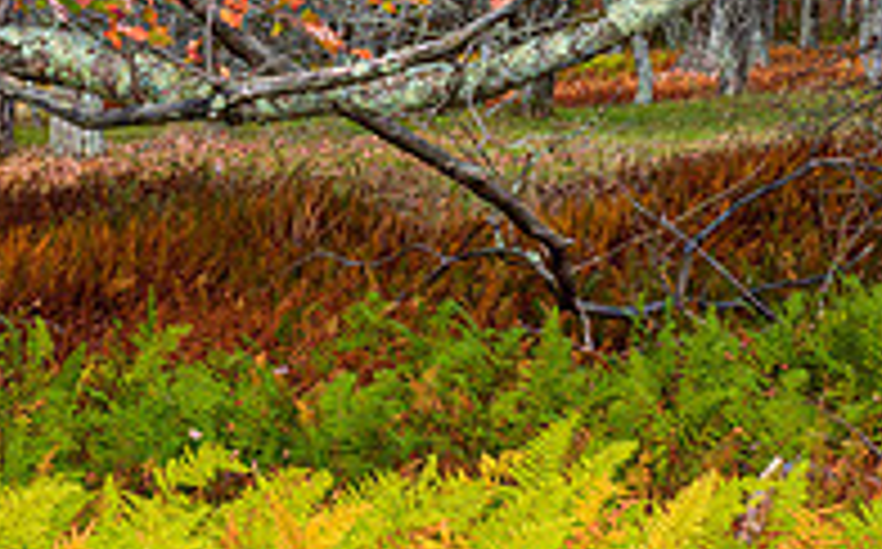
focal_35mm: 151
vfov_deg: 8.6
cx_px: 122
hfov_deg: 13.8
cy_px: 115
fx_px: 3625
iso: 100
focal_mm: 50
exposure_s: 1/80
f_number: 11
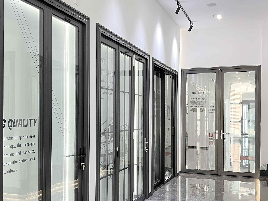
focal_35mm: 46
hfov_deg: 41.2
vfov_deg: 31.5
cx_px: 129
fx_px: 356
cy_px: 116
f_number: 1.5
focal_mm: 5.7
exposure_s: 1/50
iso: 80
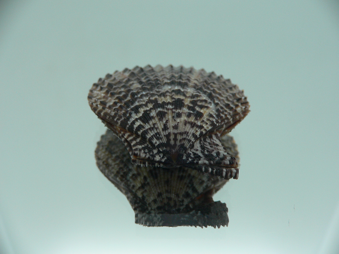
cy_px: 127
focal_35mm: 35
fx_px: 343
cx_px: 170
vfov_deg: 40.7
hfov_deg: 52.6
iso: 100
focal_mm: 4.6
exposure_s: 1/60
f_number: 2.8
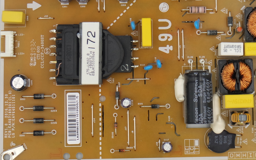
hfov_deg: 18.6
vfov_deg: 11.6
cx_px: 164
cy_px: 7
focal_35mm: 112
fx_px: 781
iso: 200
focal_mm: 20
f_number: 5
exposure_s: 1/125
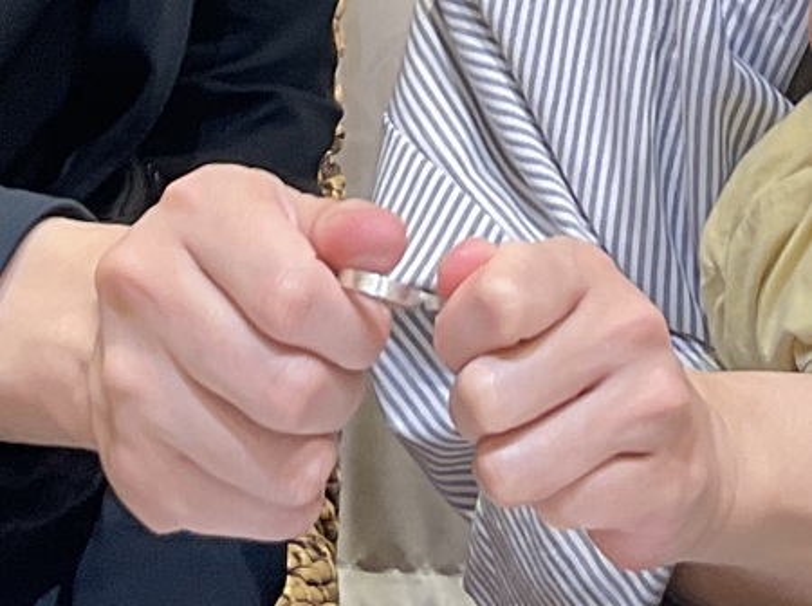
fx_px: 679
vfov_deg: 48.1
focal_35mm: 29
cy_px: 303
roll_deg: +0.0
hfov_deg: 61.7
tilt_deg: -10.6
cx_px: 406
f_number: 1.8
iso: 50
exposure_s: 1/50
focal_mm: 3
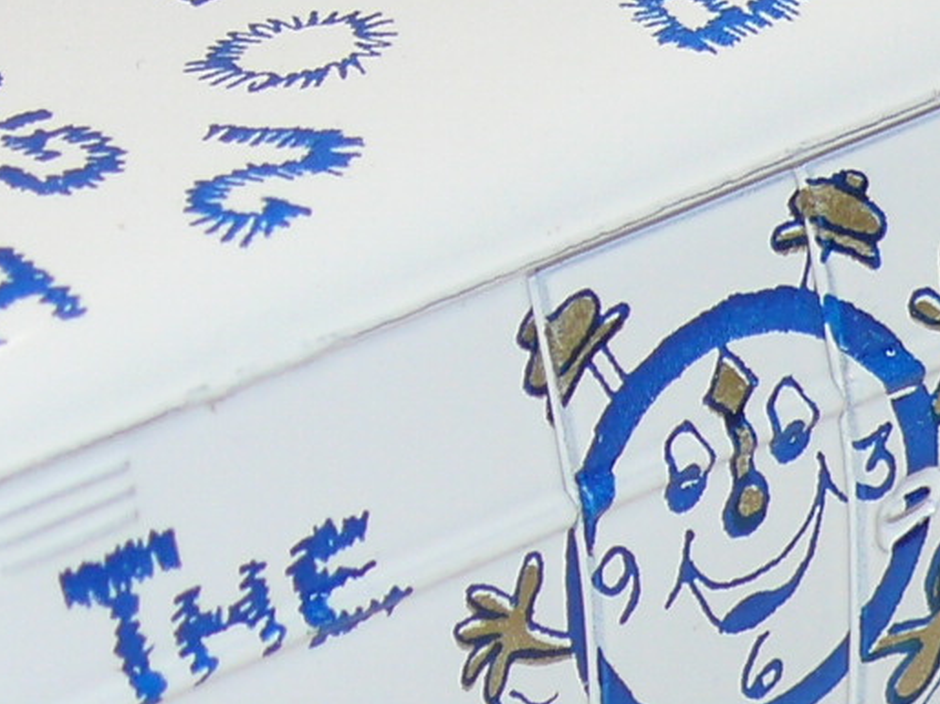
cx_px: 504
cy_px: 387
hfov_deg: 6.3
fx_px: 8606
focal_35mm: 317
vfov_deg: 4.7
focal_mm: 13.3
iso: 100
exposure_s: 1/30
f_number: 4
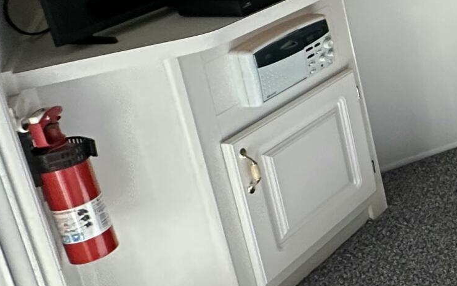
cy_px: -78
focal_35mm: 60
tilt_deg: -14.2
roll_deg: +1.2
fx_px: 747
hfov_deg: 20.5
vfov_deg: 20.0
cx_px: 867
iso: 250
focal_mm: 2.22
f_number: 2.2
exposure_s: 1/120
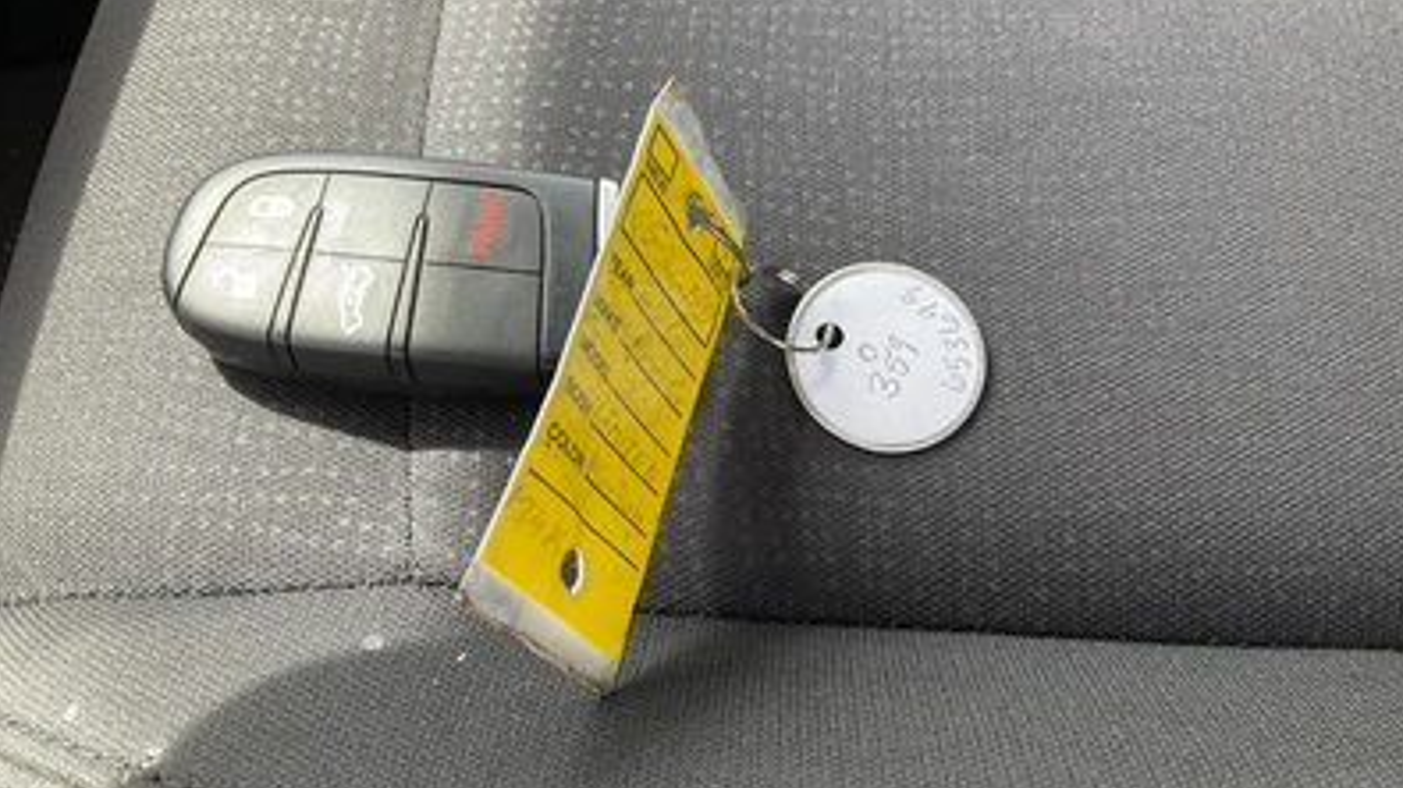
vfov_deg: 36.7
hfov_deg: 61.0
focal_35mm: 32
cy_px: 398
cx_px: 707
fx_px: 1190
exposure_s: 1/122
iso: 32
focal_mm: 3
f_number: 1.8
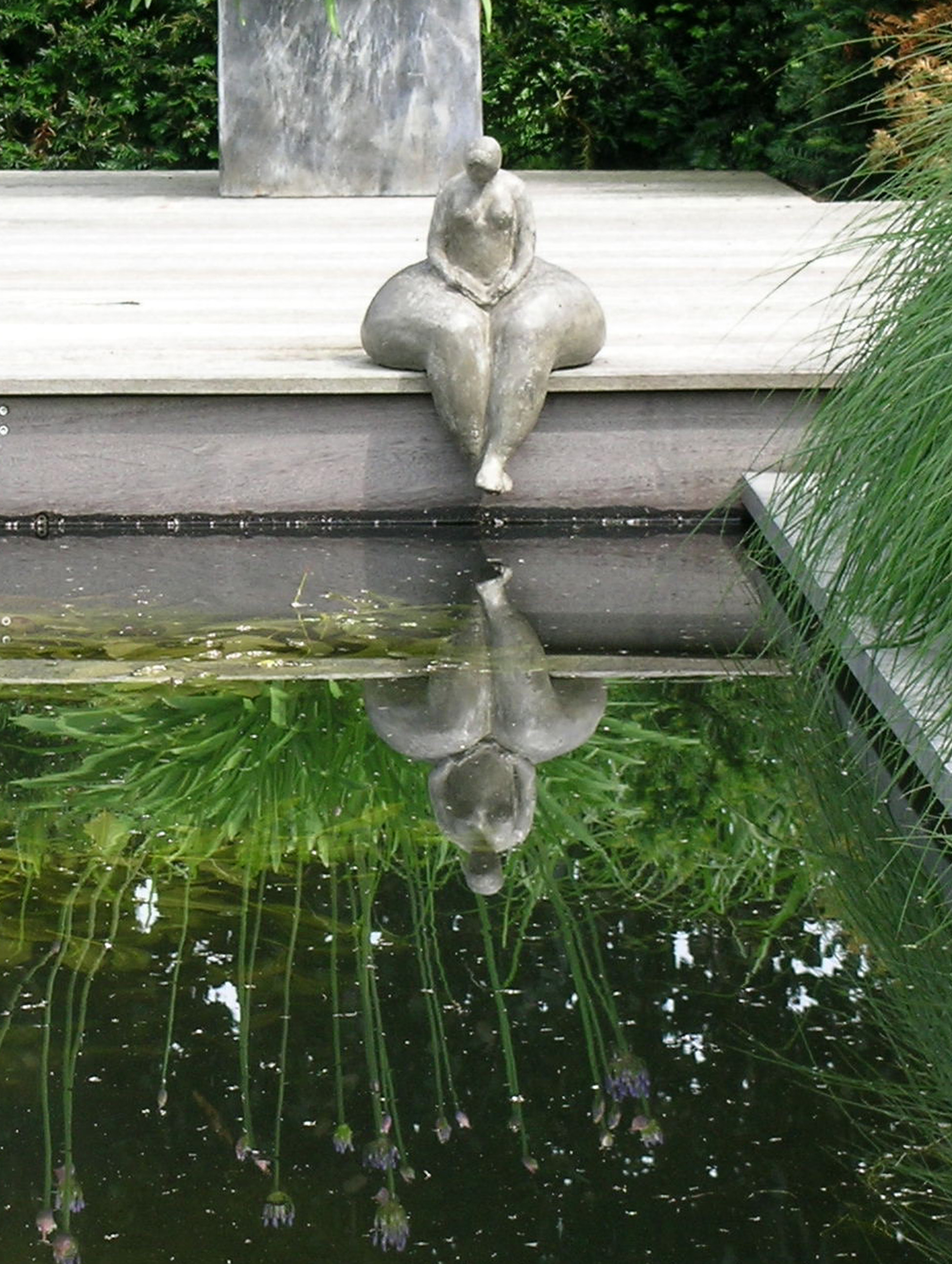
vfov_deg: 22.7
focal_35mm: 86
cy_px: 632
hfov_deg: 17.2
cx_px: 476
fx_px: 3144
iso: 50
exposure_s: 1/90.7
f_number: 5.9
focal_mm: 17.8
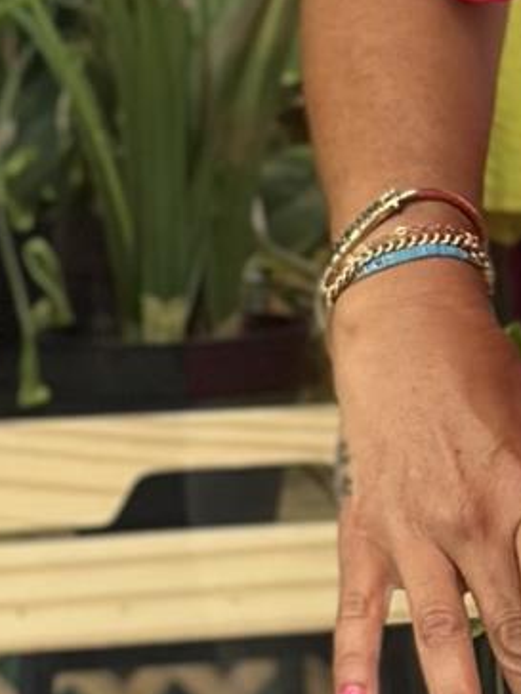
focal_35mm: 211
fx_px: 4234
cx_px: 1023
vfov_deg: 9.3
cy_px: -145
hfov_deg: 6.8
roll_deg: +3.3
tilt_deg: -6.8
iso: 80
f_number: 1.78
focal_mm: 6.86
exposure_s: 1/331
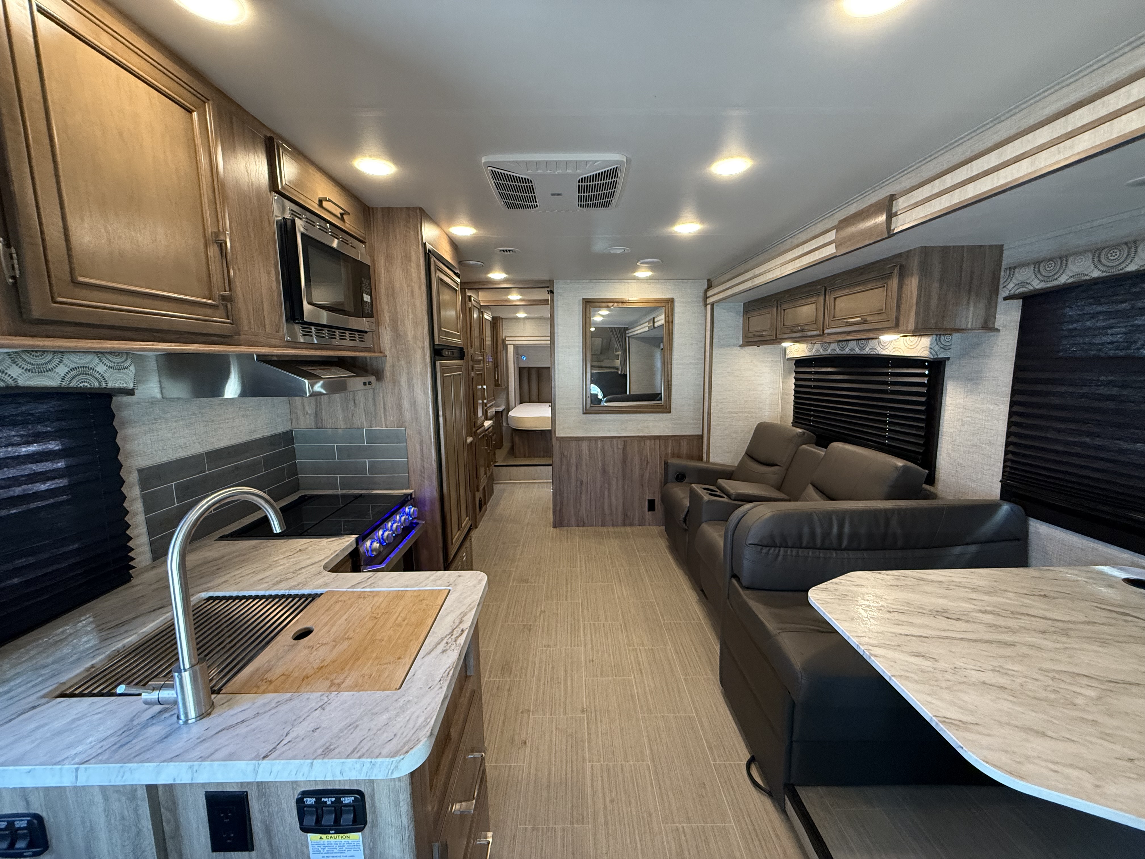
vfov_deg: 85.7
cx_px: 572
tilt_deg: -8.3
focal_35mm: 14
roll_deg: +0.5
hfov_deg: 102.1
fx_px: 463
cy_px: 430
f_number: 2.2
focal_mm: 2.22
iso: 400
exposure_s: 1/60
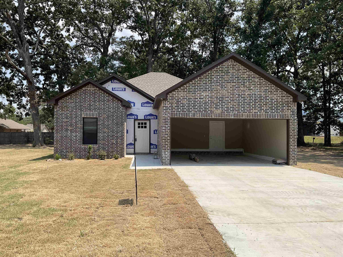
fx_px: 287
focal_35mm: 29
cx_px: 172
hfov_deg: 61.7
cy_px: 128
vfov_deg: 48.2
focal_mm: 3
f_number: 1.8
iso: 16
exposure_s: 1/1984
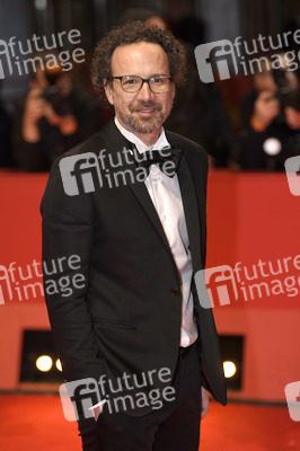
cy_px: 226
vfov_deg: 16.4
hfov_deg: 10.9
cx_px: 150
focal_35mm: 125
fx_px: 1565
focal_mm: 125
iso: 800
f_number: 3.5
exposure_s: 1/400
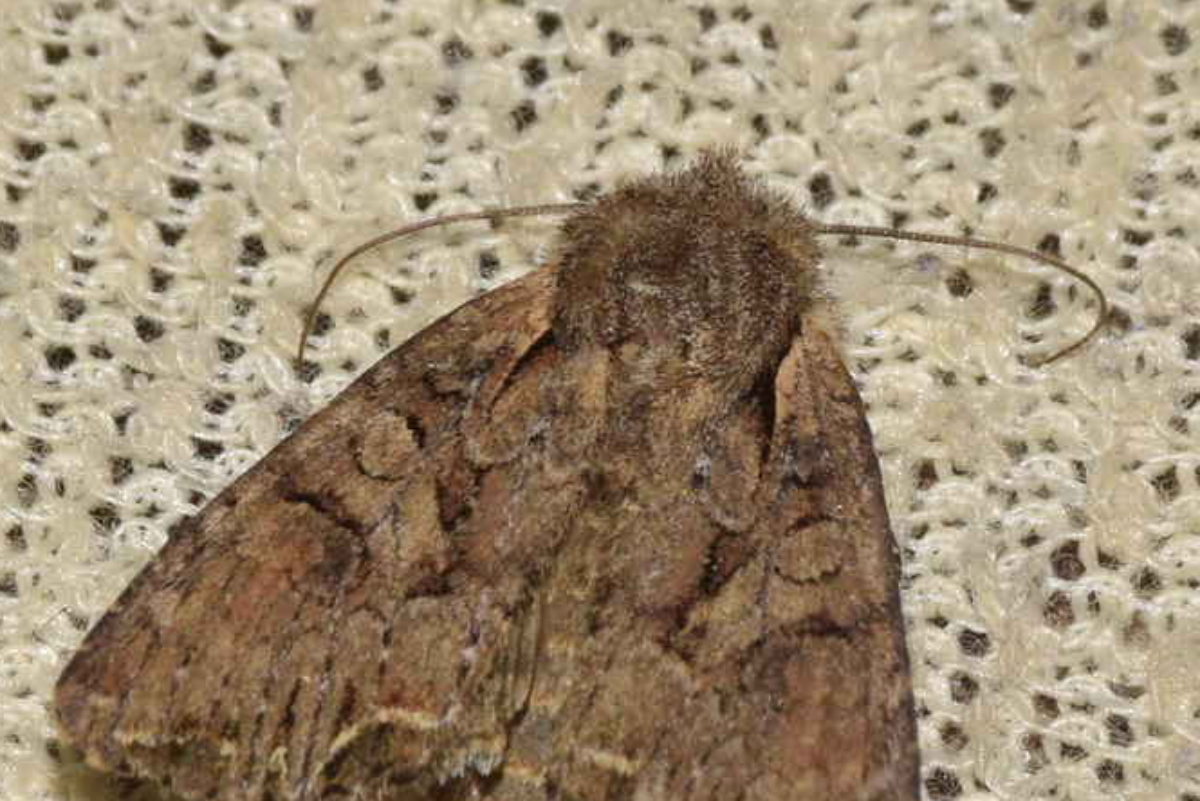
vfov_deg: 4.5
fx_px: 10104
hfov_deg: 6.8
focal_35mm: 303
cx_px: 595
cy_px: 518
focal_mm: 140
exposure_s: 1/160
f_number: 16
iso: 400
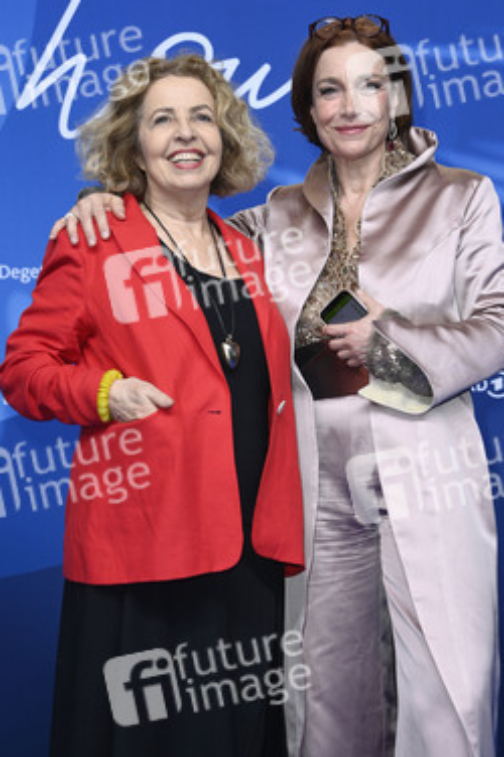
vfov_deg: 24.5
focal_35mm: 83
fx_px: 1746
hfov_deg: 16.4
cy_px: 376
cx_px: 266
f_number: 5.6
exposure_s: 1/250
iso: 1250
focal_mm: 78
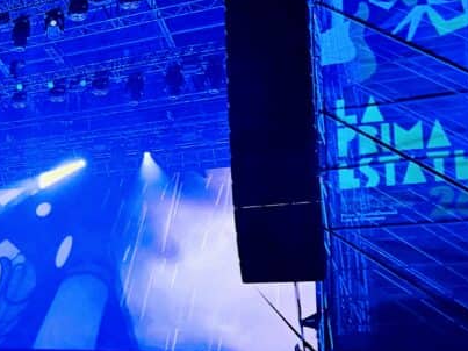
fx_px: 824
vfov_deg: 23.9
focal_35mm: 61
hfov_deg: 27.2
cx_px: -122
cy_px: 223
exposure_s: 1/60
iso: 640
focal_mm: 6.76
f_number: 1.78
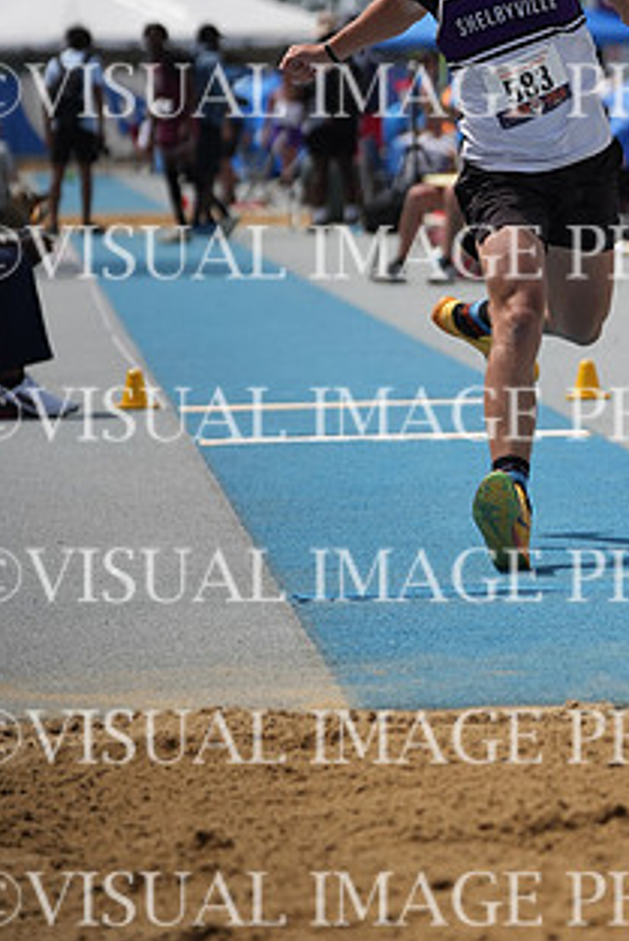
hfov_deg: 5.1
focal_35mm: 267
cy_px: 171
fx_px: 6989
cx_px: 546
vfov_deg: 7.7
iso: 400
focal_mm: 144
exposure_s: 1/8000
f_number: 4
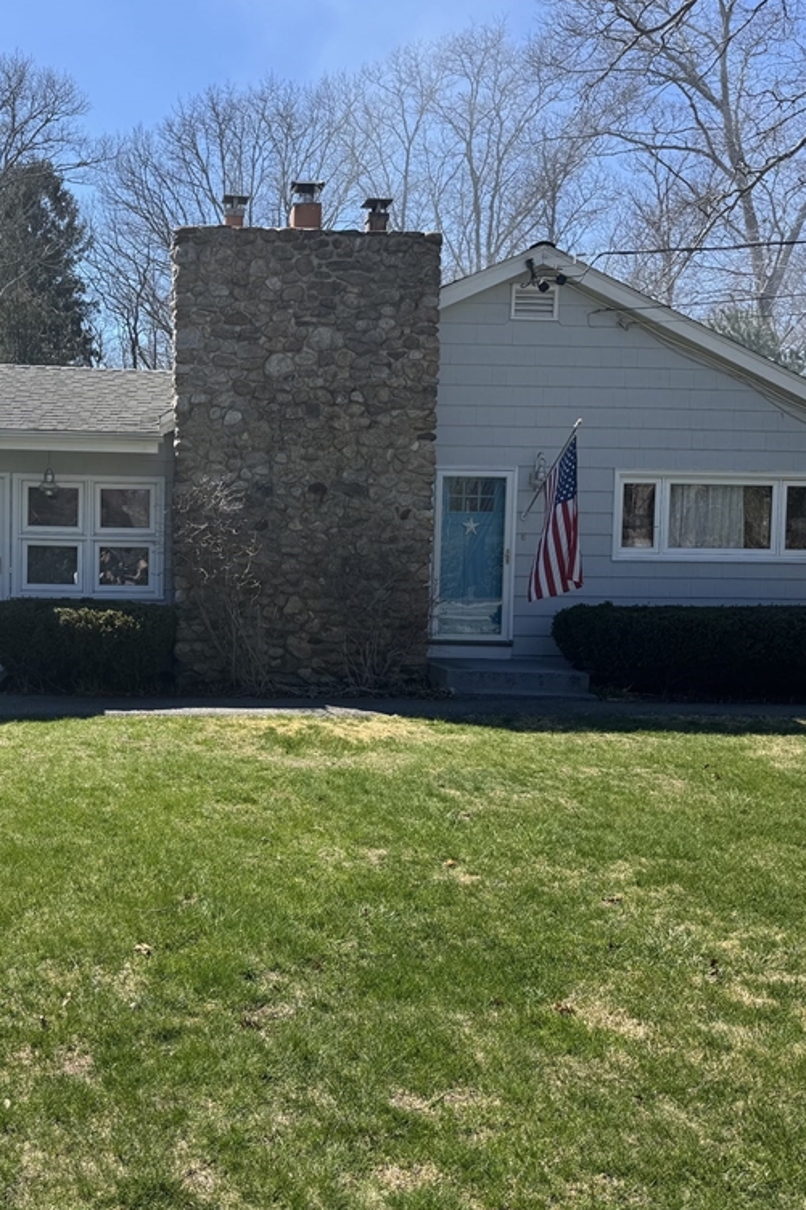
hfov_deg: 37.9
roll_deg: -1.1
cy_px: 607
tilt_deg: -3.7
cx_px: 198
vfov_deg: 55.8
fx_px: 1142
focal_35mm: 34
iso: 80
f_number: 1.78
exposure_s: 1/2506
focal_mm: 6.76
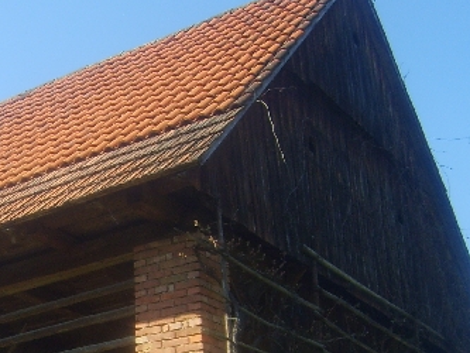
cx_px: 34
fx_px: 1141
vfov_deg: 17.1
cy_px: 361
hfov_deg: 22.6
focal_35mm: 84
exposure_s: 1/500
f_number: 2.8
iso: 50
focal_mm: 5.8
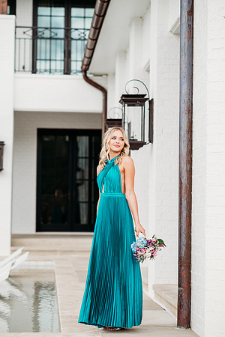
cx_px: 112
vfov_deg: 23.9
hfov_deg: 16.1
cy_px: 168
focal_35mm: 85
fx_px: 797
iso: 250
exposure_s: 1/400
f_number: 2.5
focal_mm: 85
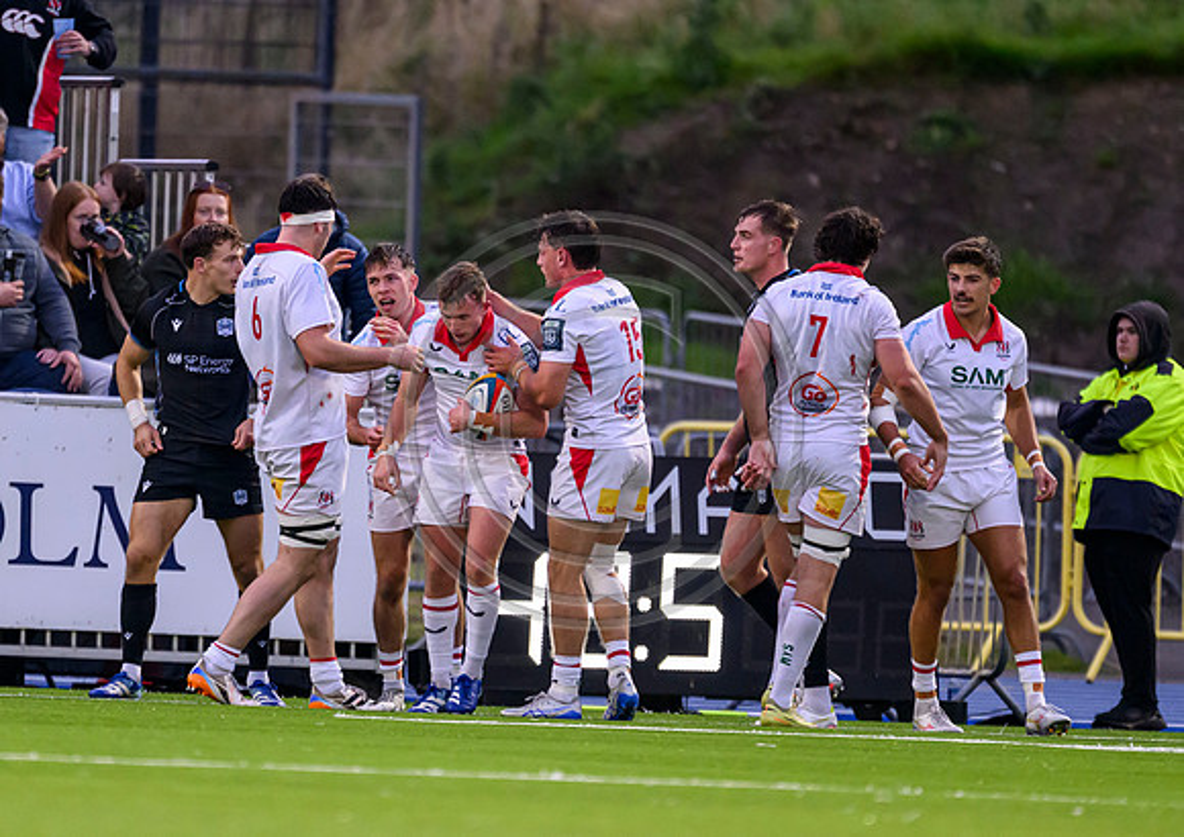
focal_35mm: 966
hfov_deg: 2.1
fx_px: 32354
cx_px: 507
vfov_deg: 1.5
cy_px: 443
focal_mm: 560
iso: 2500
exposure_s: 1/1600
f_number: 4
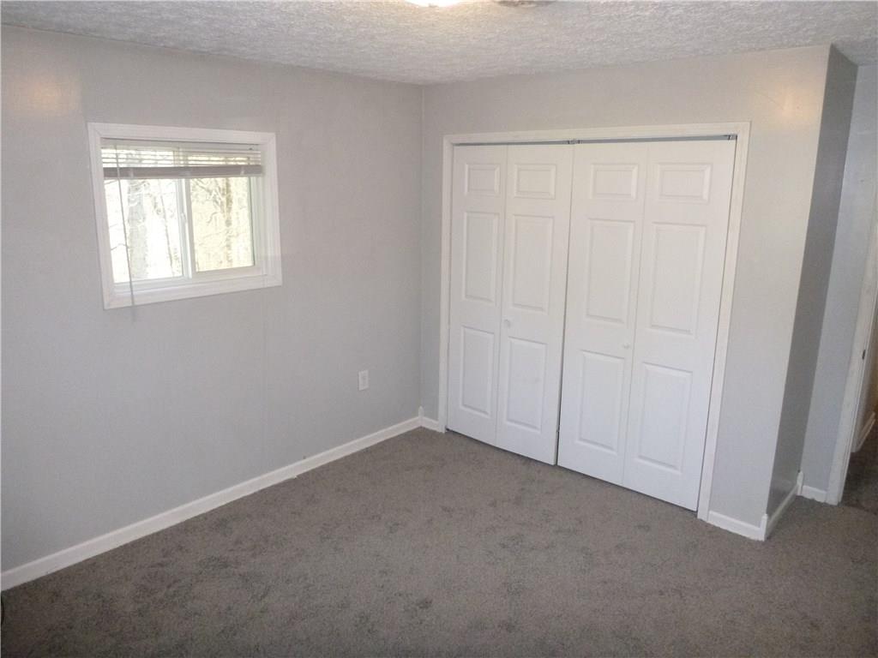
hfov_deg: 69.4
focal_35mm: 25
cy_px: 329
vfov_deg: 54.9
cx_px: 439
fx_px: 634
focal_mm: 4.5
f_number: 3.9
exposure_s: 1/60
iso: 640
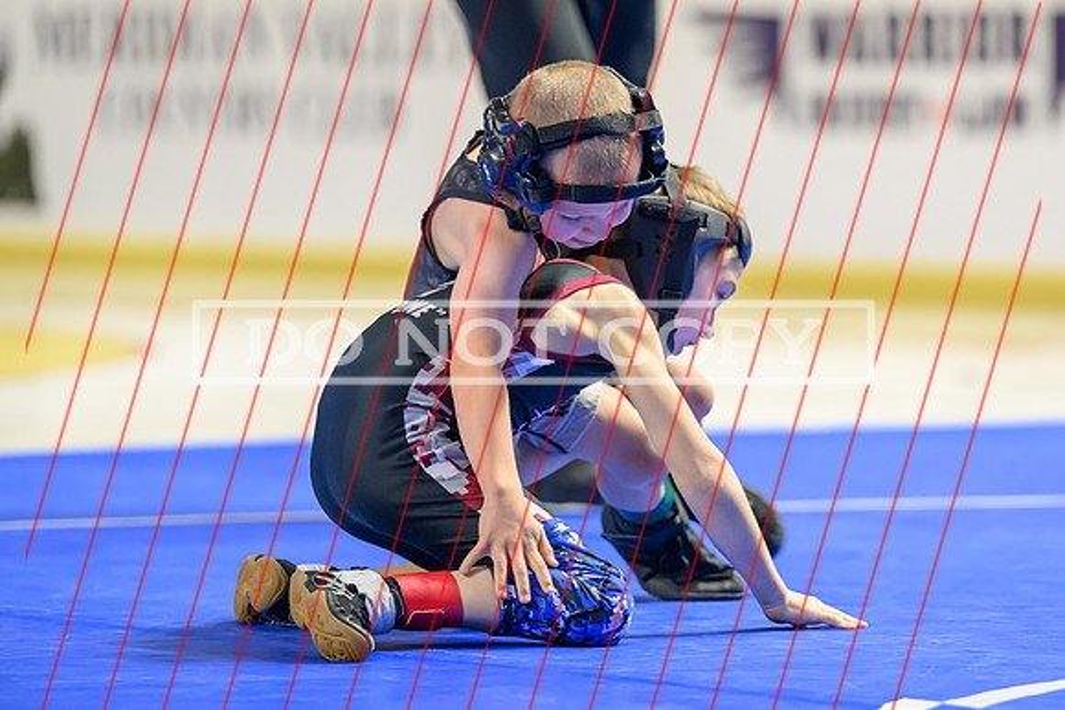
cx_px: 718
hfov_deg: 6.8
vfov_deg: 4.6
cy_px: 356
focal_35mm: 302
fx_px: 8928
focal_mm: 200
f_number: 2.8
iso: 2800
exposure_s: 1/640
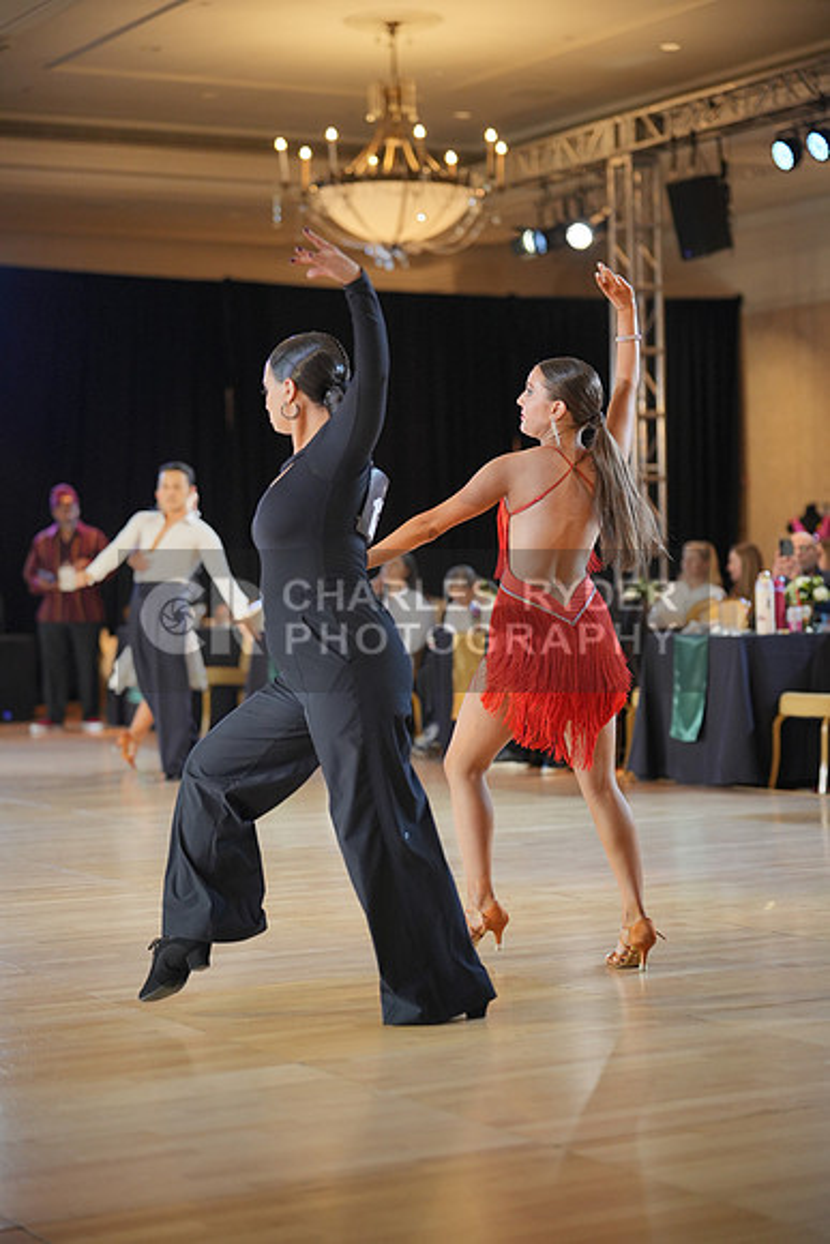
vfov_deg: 28.8
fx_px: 2419
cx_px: 415
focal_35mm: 70
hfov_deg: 19.5
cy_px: 622
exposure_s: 1/500
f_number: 2
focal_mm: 70
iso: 1250
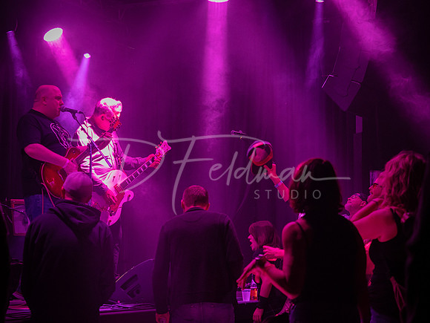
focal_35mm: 80
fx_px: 994
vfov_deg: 18.4
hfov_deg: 24.4
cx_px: 215
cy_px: 162
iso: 2000
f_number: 2.8
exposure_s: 1/125
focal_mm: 40
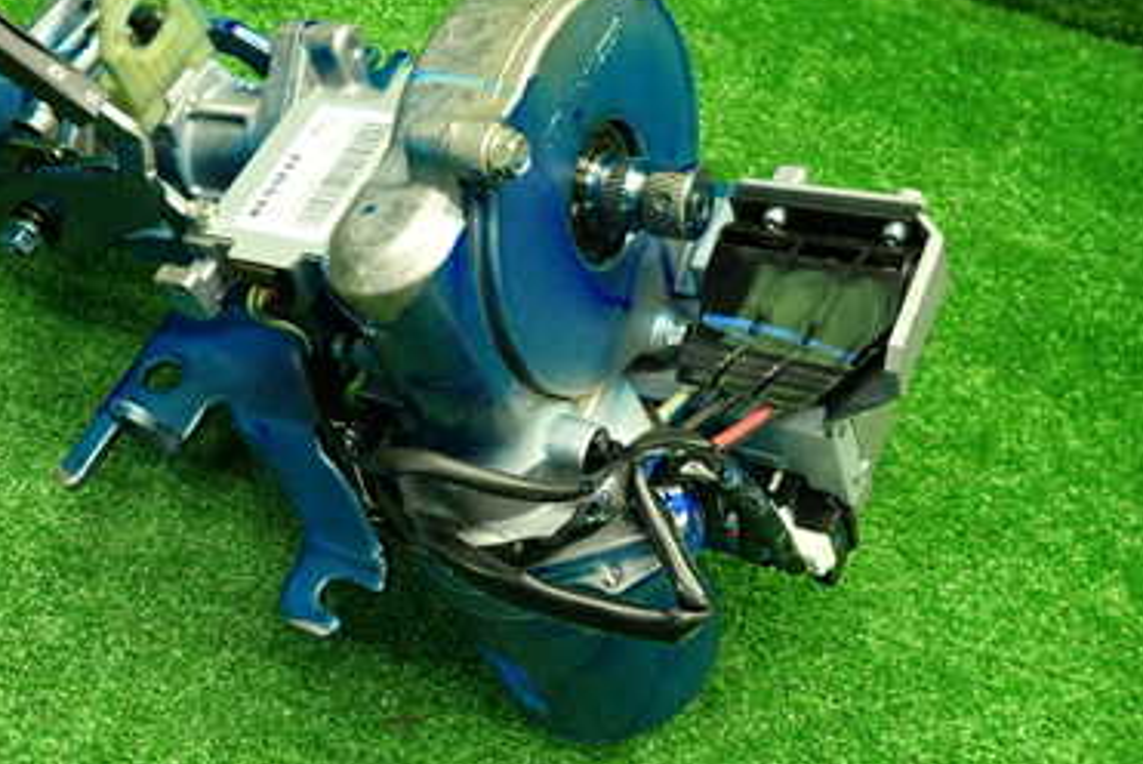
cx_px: 367
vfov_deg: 31.8
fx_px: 1335
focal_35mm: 42
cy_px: 299
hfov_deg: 45.6
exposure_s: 1/30
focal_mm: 4.5
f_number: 2
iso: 200
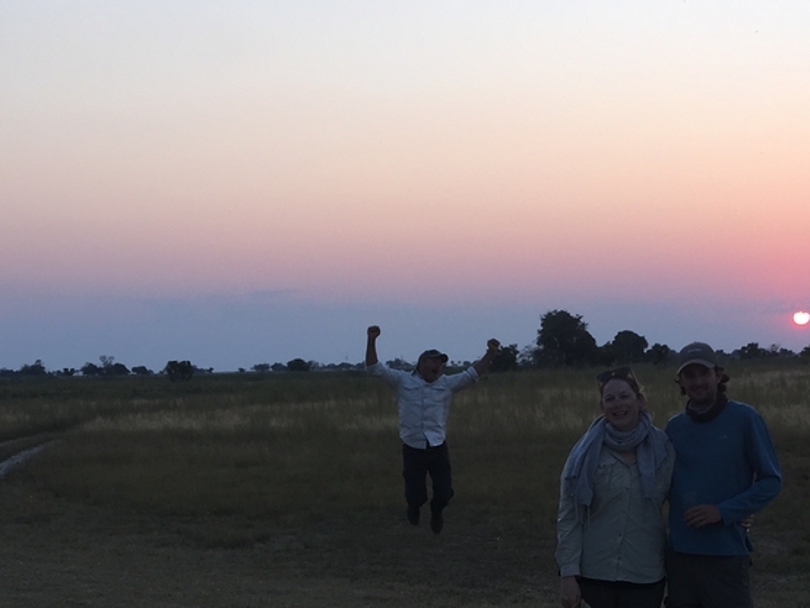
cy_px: 595
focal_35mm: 67
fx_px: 1568
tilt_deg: -6.7
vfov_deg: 21.3
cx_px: 632
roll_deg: +1.4
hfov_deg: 28.4
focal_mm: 4.15
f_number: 2.2
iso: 32
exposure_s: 1/170
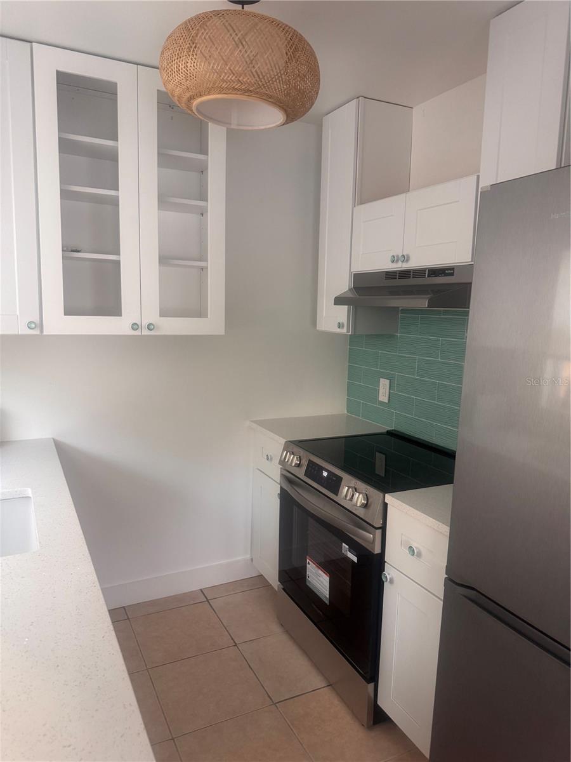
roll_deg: -0.9
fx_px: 528
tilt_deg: -7.6
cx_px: 286
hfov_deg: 56.8
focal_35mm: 24
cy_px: 381
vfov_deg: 71.6
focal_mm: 6.76
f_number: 1.78
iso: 200
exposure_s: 1/67
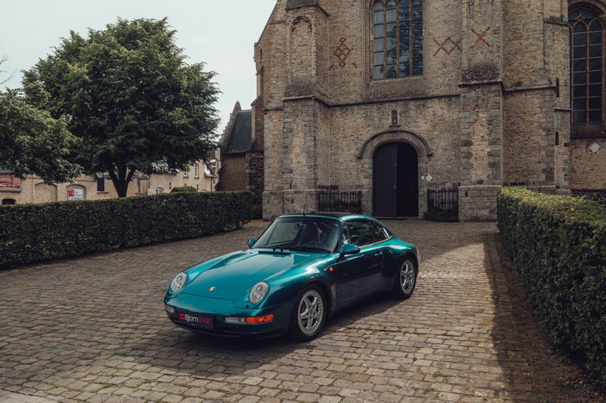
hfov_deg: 58.7
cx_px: 303
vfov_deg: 41.1
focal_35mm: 32
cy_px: 202
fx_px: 538
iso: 100
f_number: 5.6
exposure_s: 1/160
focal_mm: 32
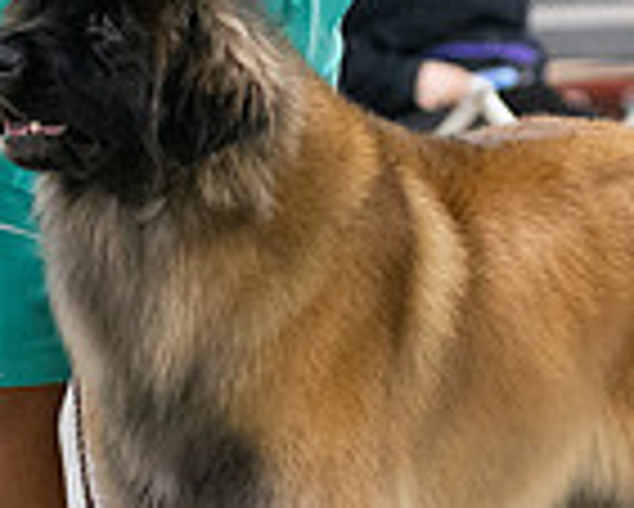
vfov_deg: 3.0
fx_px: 9614
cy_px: 126
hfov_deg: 3.8
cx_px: 353
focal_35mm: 512
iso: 6400
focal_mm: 114
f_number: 2.8
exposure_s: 1/200
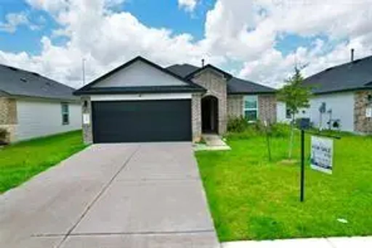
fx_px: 227
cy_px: 124
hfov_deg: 78.6
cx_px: 186
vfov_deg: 57.2
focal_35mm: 22
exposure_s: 1/2500
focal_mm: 8.38
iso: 140
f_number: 2.8
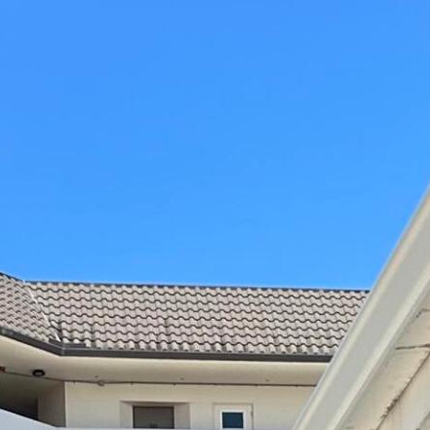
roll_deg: +2.1
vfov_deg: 10.5
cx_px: 248
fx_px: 2108
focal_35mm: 150
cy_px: 927
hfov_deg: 11.6
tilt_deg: +2.3
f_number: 1.5
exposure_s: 1/3831
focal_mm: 5.7
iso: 50
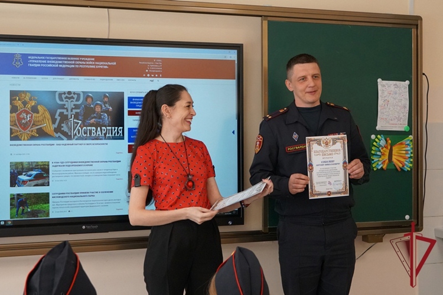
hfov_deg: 45.0
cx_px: 222
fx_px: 535
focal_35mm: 44
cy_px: 148
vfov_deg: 30.8
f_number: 4.5
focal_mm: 29
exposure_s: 1/160
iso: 1250
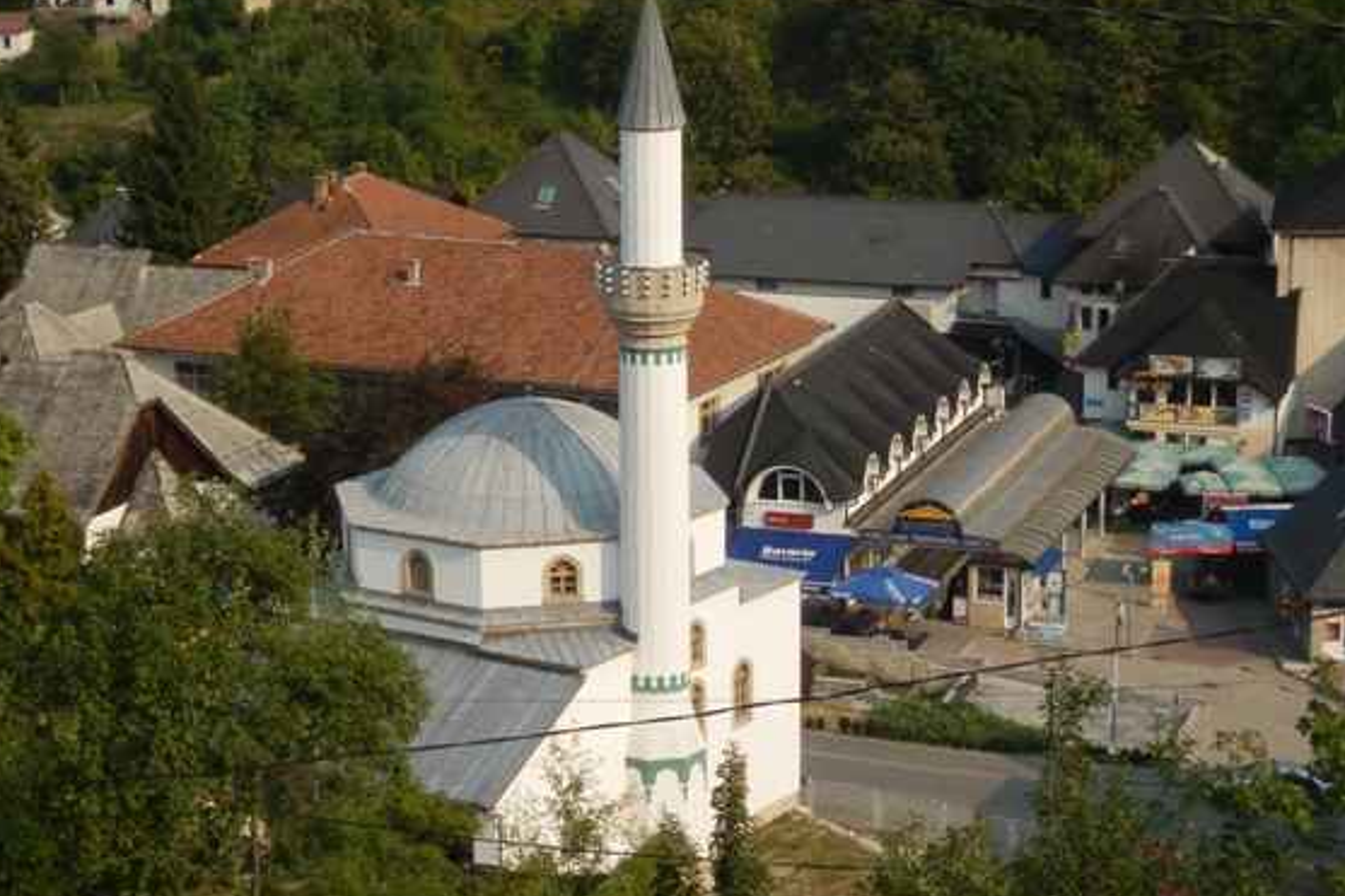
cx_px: 618
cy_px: 471
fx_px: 3436
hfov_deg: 22.1
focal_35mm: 92
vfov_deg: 14.9
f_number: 4.9
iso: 80
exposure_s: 1/500
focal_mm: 13.8
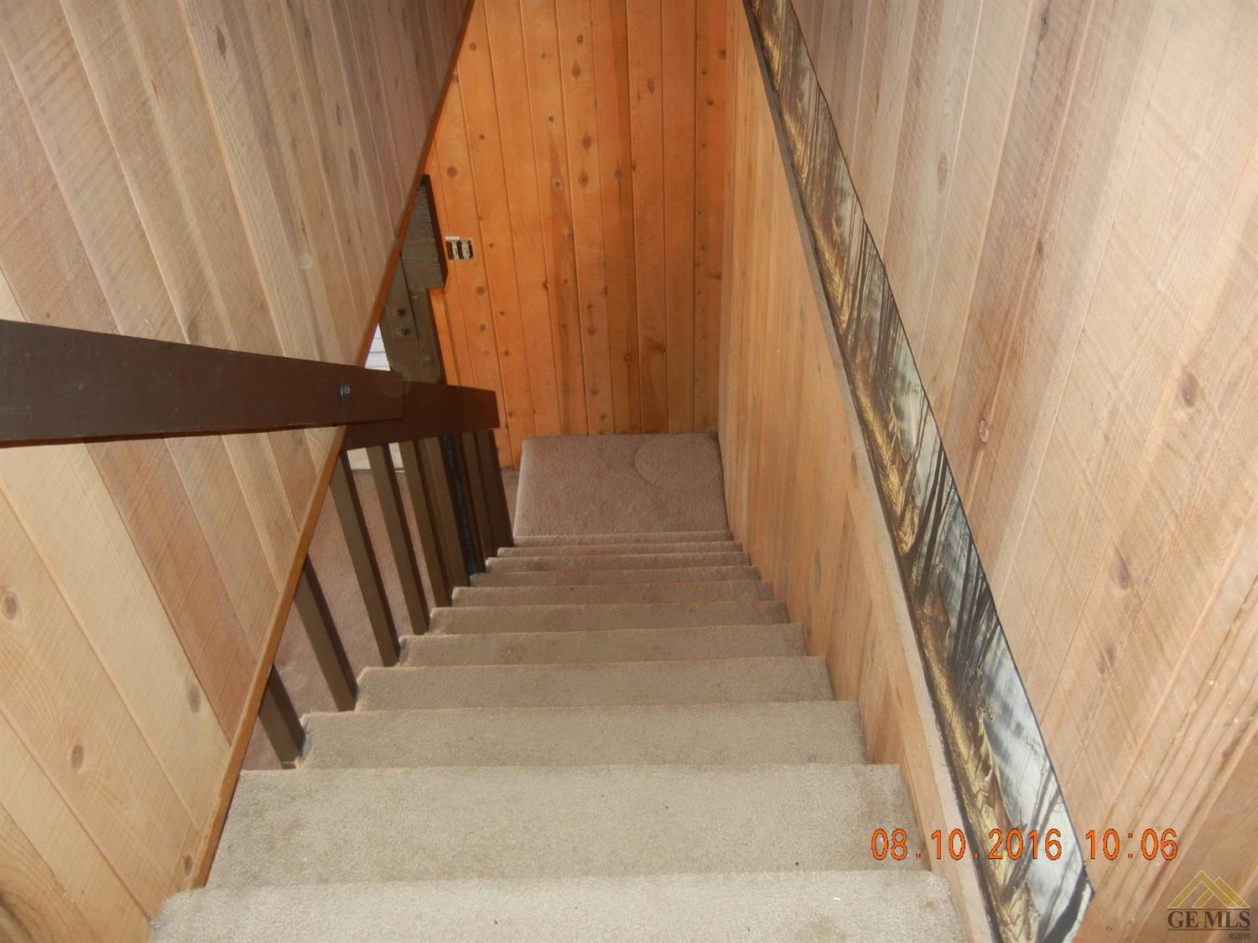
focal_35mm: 30
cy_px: 472
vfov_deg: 46.8
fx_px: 1090
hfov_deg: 60.0
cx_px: 629
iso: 200
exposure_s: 1/30
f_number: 3.5
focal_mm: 5.4
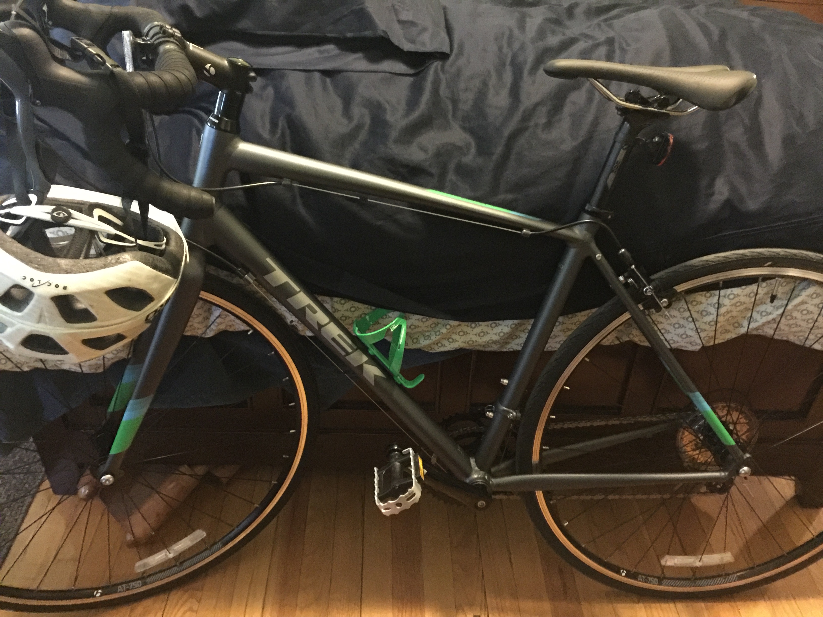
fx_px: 689
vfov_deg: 48.2
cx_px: 412
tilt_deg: -34.9
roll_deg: -1.6
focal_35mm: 29
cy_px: 308
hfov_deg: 61.7
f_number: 2.2
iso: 400
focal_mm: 4.15
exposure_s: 1/4
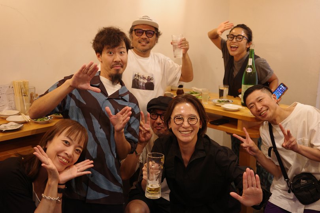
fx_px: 356
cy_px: 106
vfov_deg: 33.4
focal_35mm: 40
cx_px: 160
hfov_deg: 48.5
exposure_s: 1/40
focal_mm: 26
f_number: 2.8
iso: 500
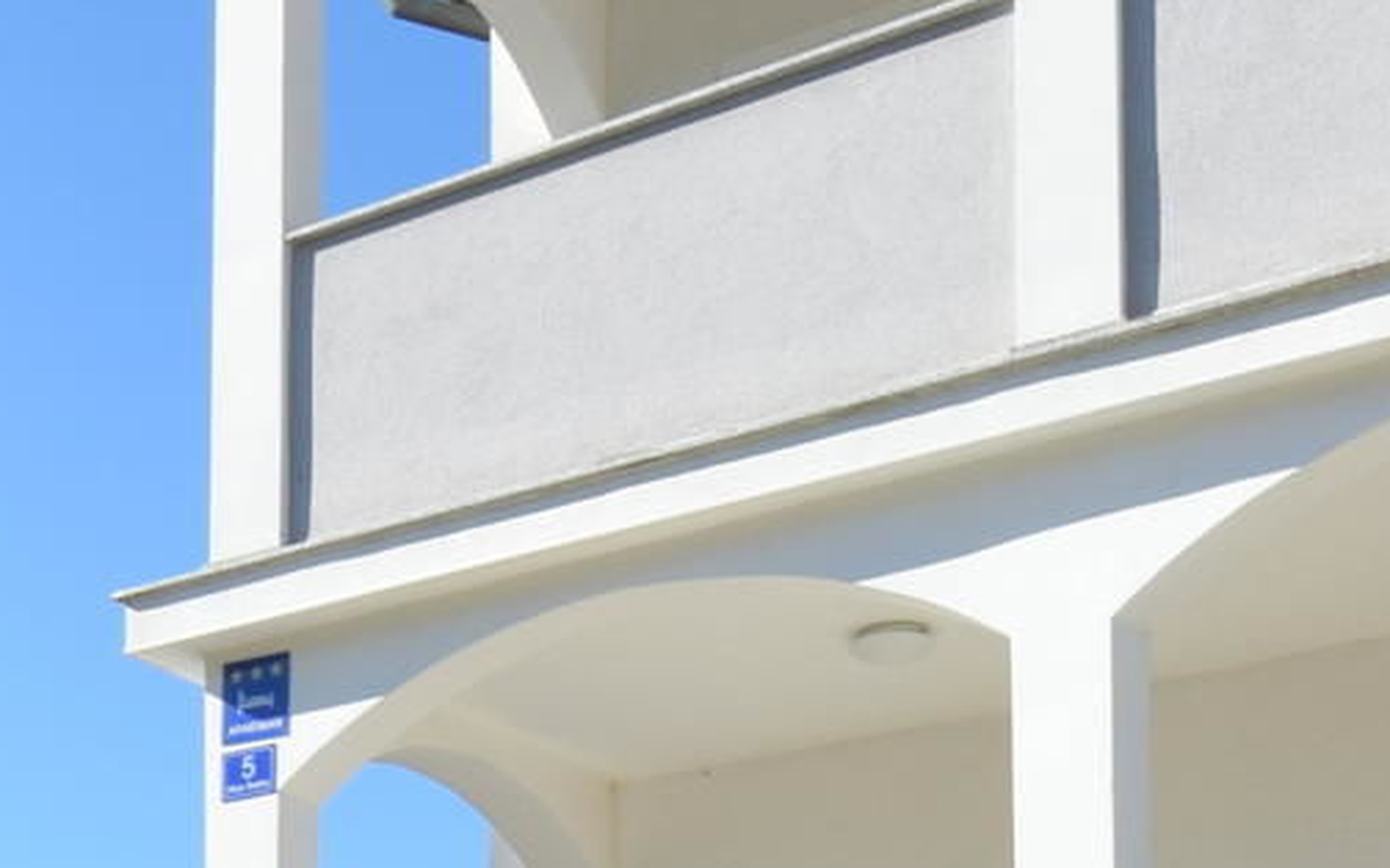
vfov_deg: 16.2
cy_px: 1324
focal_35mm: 73
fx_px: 2764
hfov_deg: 26.9
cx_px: 53
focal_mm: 10
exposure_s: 1/320
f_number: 9
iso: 200
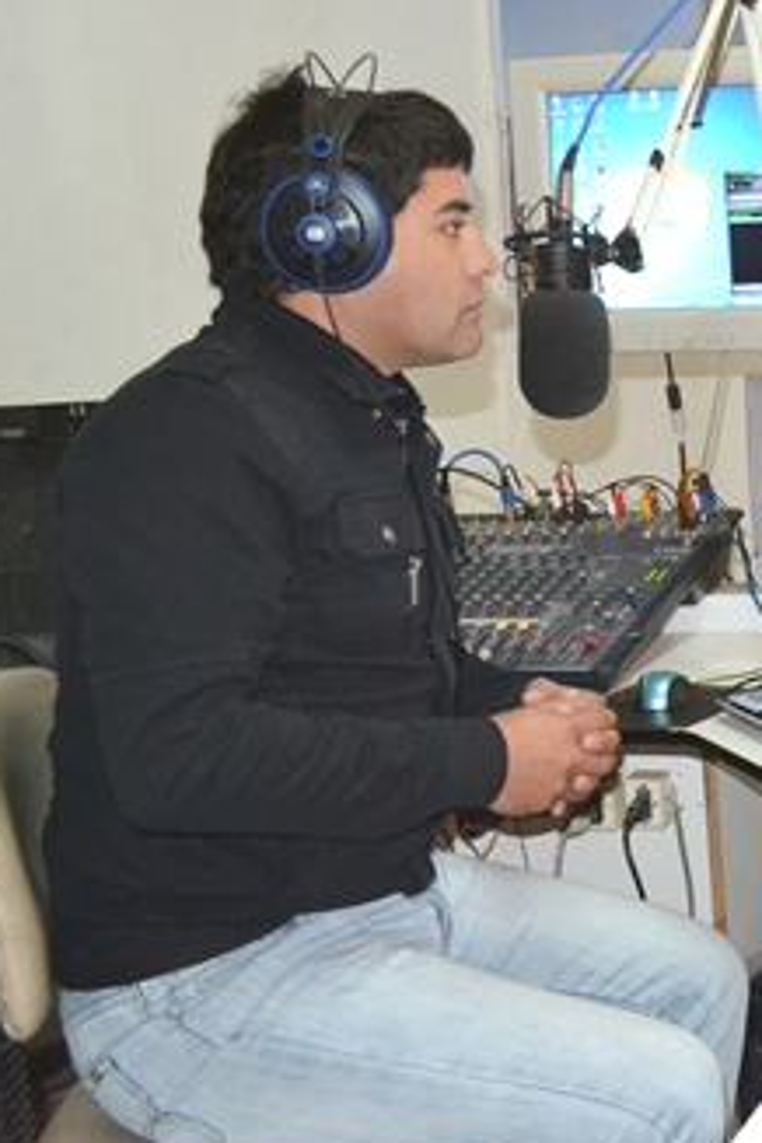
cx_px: 1028
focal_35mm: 55
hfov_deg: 21.8
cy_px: 521
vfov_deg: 36.2
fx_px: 1746
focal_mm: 20
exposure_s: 1/60
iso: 2500
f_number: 3.8
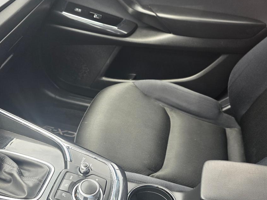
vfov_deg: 40.0
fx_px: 270
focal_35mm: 35
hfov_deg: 52.5
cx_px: 121
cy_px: 139
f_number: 1.7
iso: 64
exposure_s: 1/180
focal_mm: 6.3
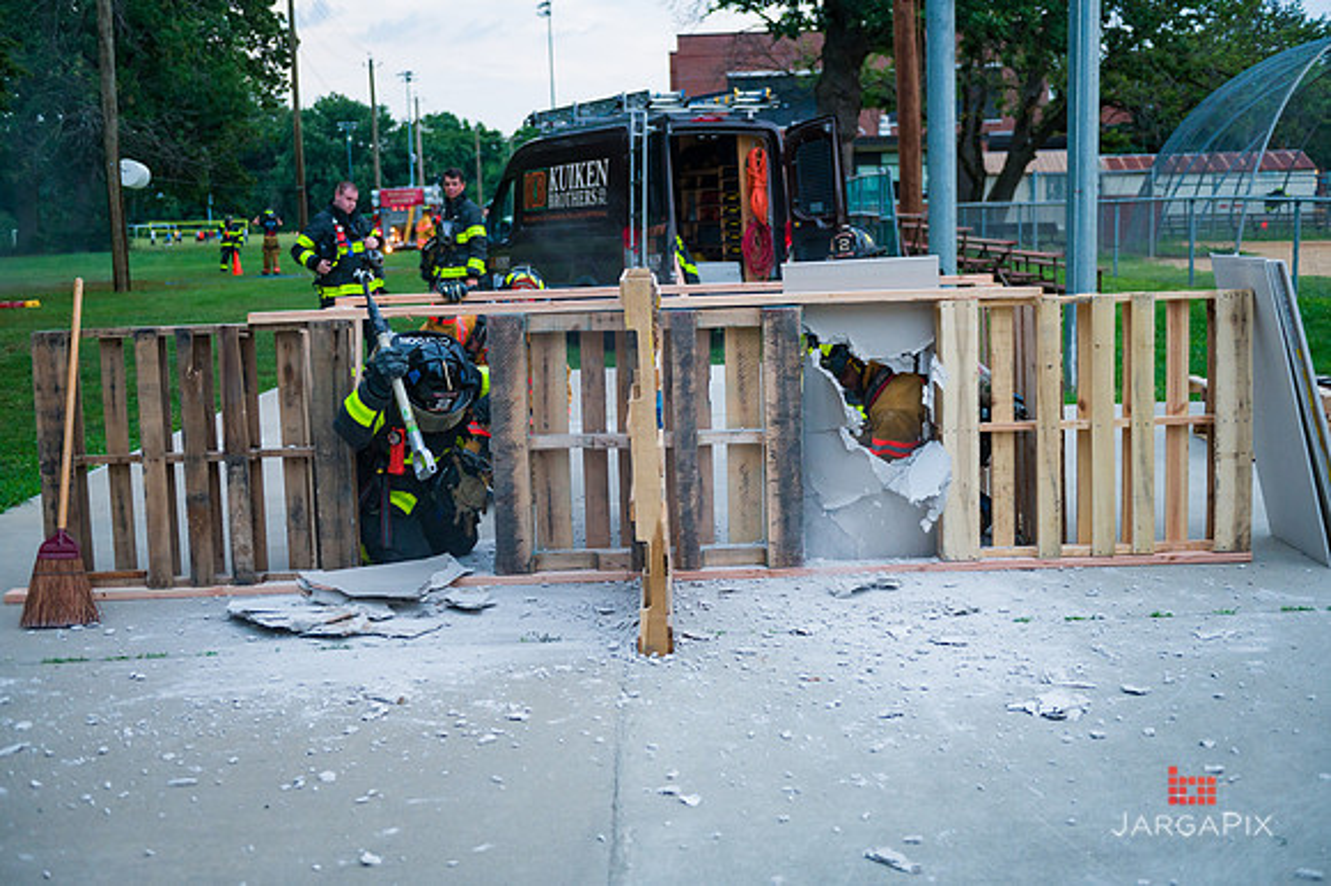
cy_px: 443
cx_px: 666
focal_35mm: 40
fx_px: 1478
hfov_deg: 48.5
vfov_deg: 33.4
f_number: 3.2
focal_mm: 40
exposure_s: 1/200
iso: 1600
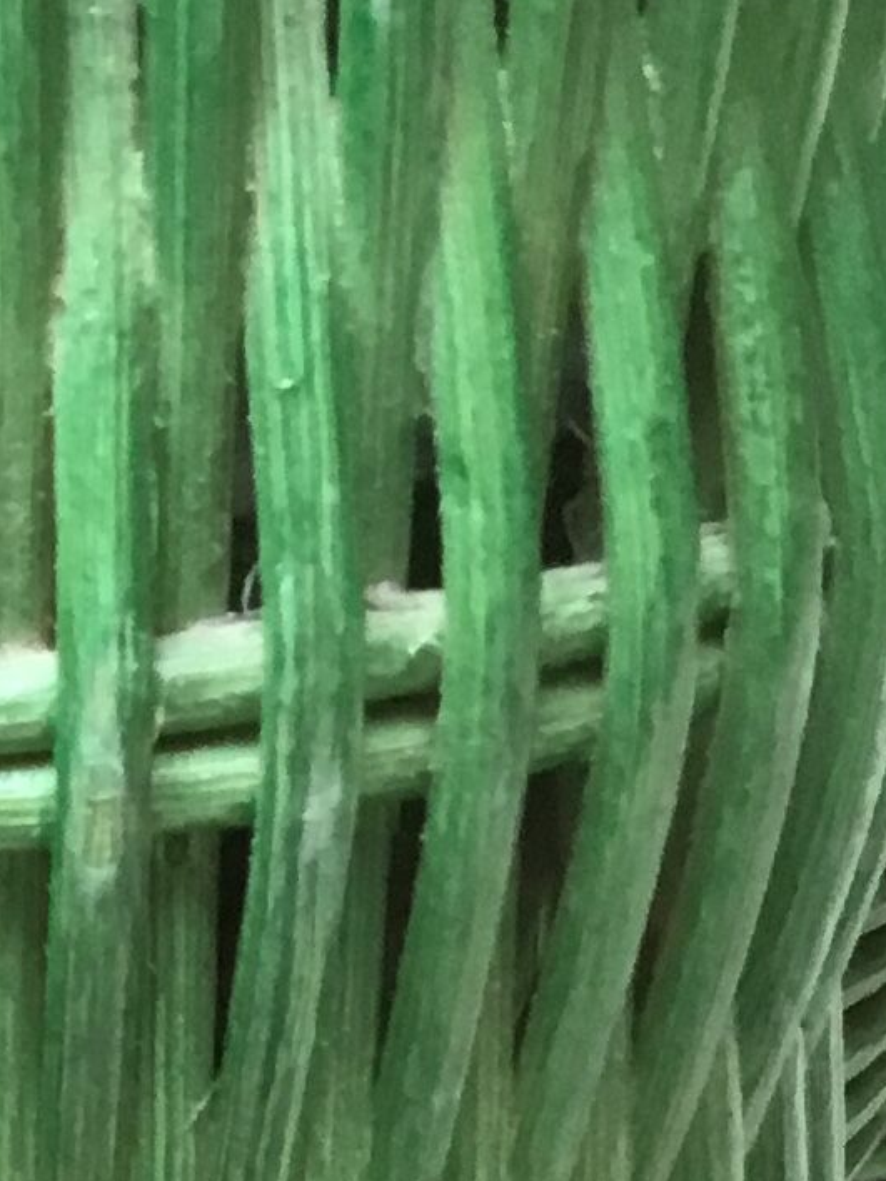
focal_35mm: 143
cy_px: 2229
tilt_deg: -40.9
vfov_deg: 12.4
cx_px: -579
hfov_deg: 9.9
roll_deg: +6.6
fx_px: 4880
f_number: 2.4
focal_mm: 3.3
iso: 40
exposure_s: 1/33
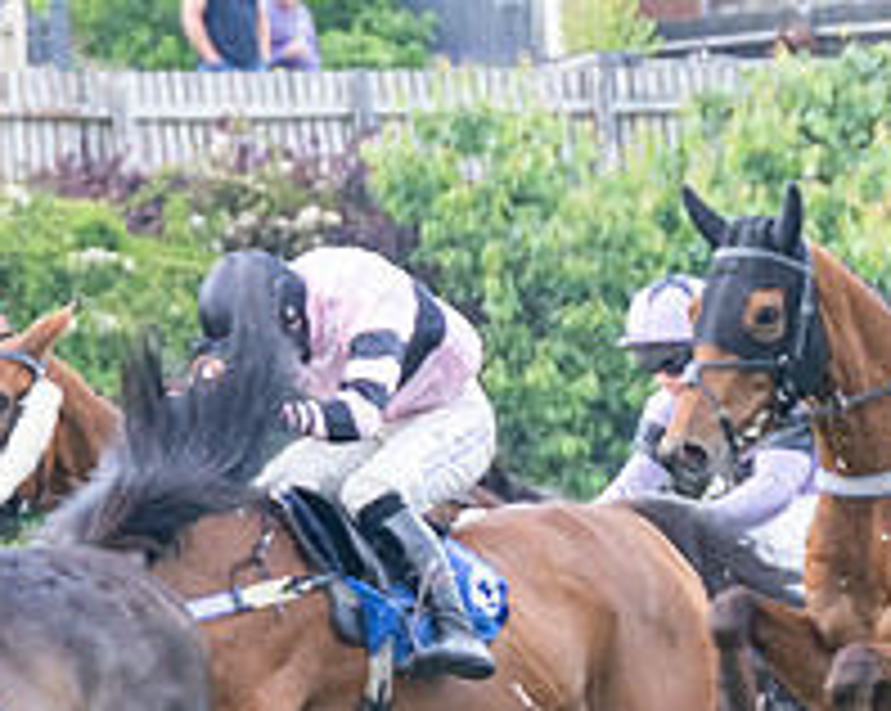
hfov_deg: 3.2
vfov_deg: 2.6
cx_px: 256
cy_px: 699
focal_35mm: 599
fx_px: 15780
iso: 800
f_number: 4
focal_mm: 98
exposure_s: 1/640
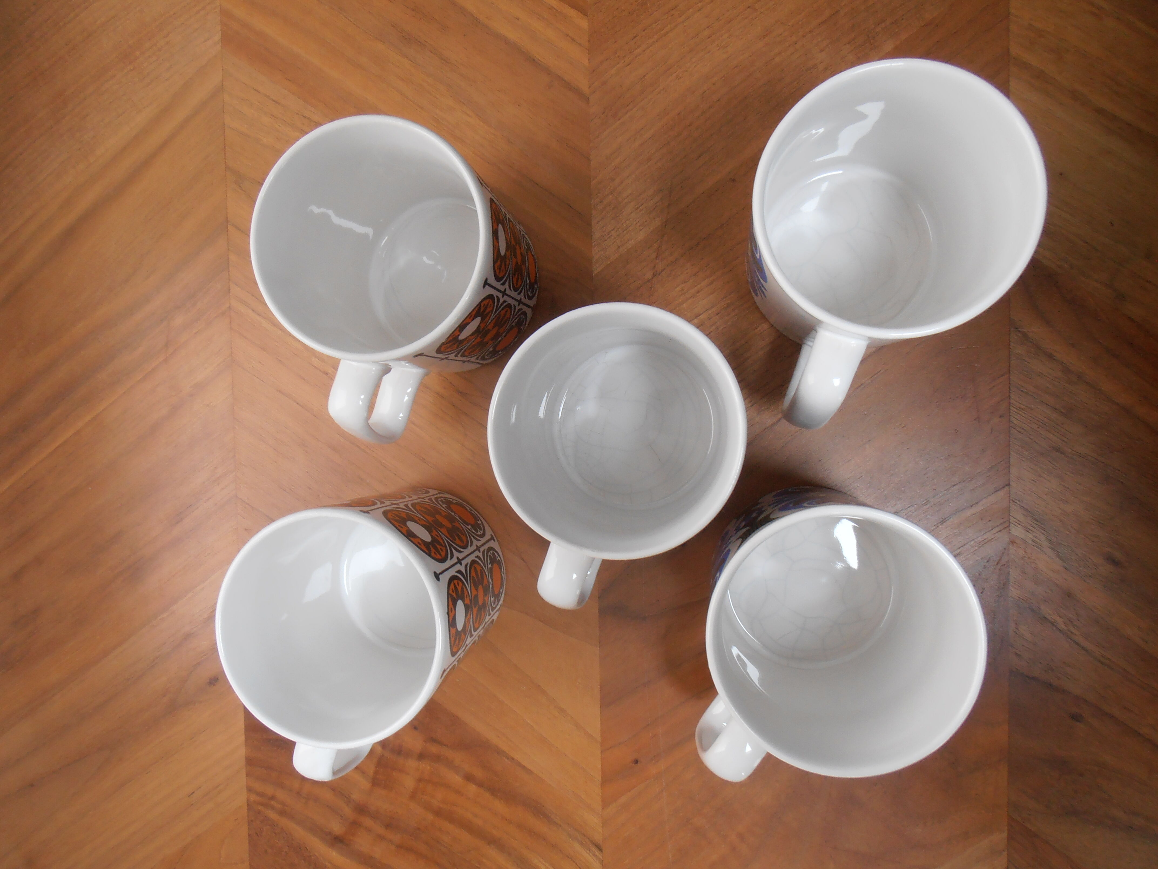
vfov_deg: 56.8
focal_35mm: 24
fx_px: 803
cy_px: 434
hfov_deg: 71.6
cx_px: 579
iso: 100
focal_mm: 4.2
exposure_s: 1/30
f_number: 3
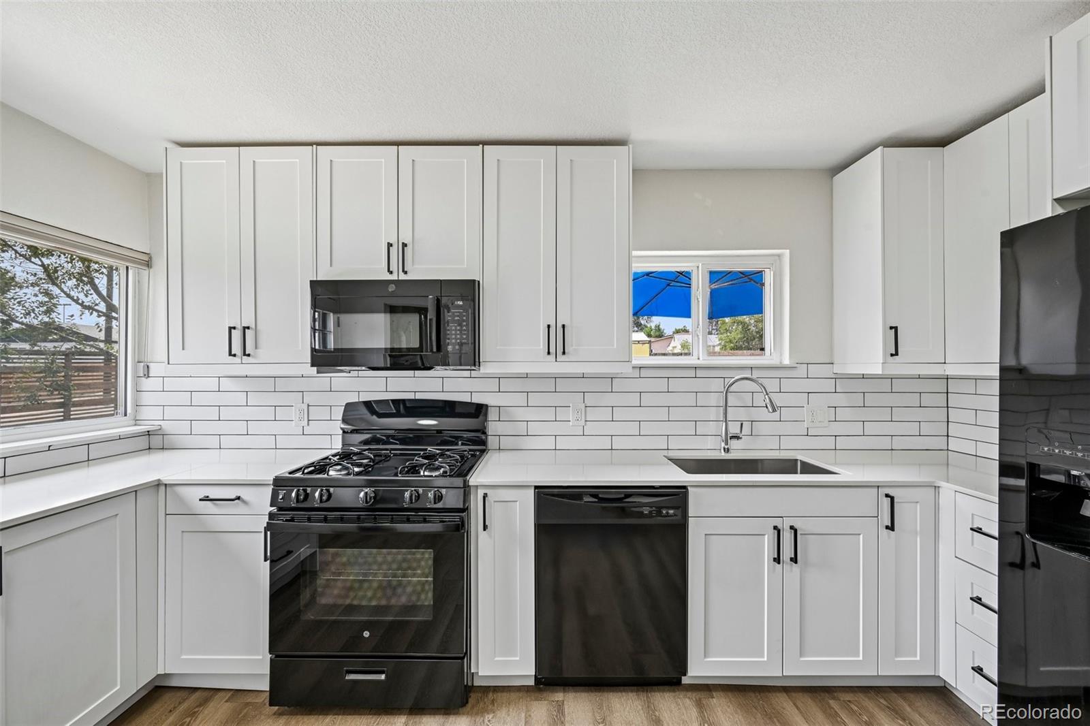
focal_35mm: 14
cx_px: 545
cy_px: 363
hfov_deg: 104.3
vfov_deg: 81.2
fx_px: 424
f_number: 10
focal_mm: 14
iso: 160
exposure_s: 1/15
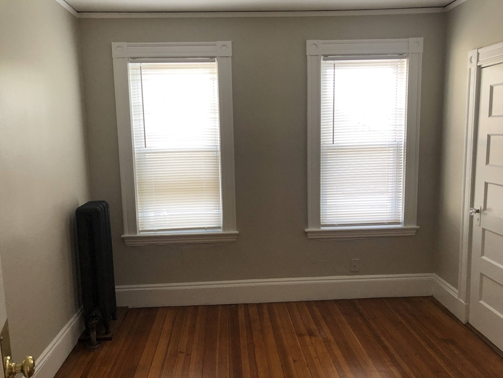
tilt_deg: -7.2
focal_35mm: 28
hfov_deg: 63.4
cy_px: 189
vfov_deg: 49.7
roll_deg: +1.1
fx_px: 407
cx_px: 252
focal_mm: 3.99
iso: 25
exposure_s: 1/30
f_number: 1.8
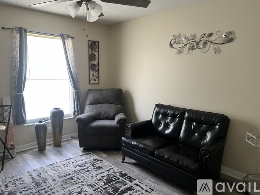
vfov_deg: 53.0
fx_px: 195
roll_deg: +0.2
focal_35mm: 26
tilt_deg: -5.7
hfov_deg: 67.3
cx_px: 130
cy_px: 98
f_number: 1.5
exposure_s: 1/60
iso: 250
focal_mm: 5.7
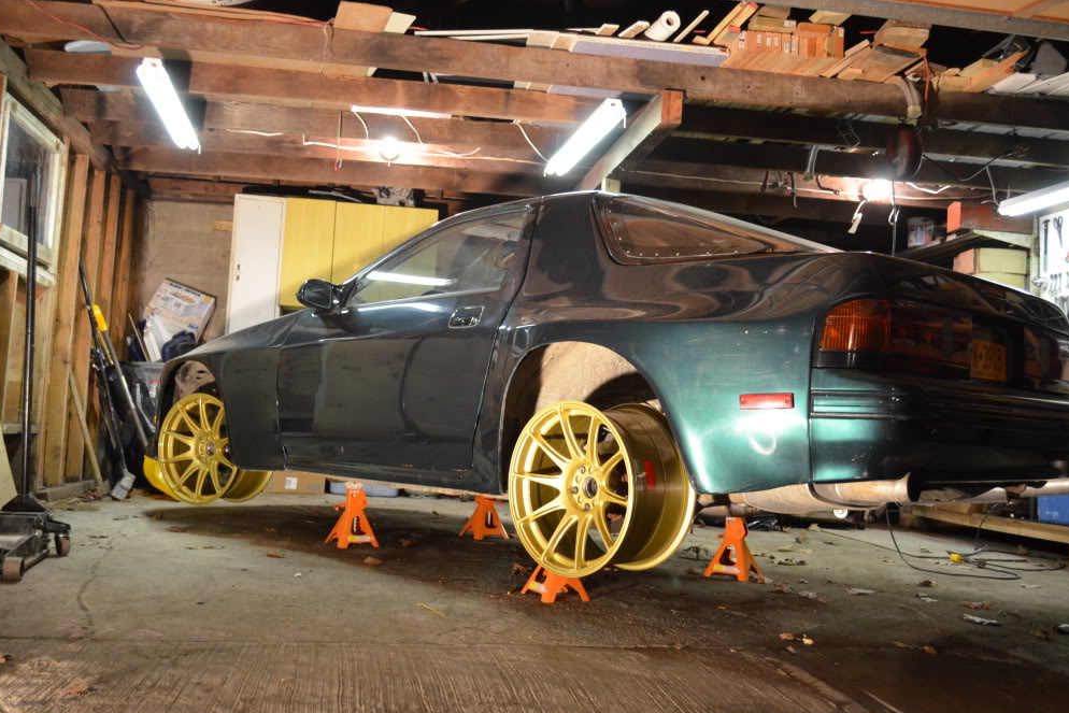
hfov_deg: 51.9
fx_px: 1099
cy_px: 363
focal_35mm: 37
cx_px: 525
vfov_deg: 36.0
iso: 2200
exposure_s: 1/30
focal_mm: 24
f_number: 4
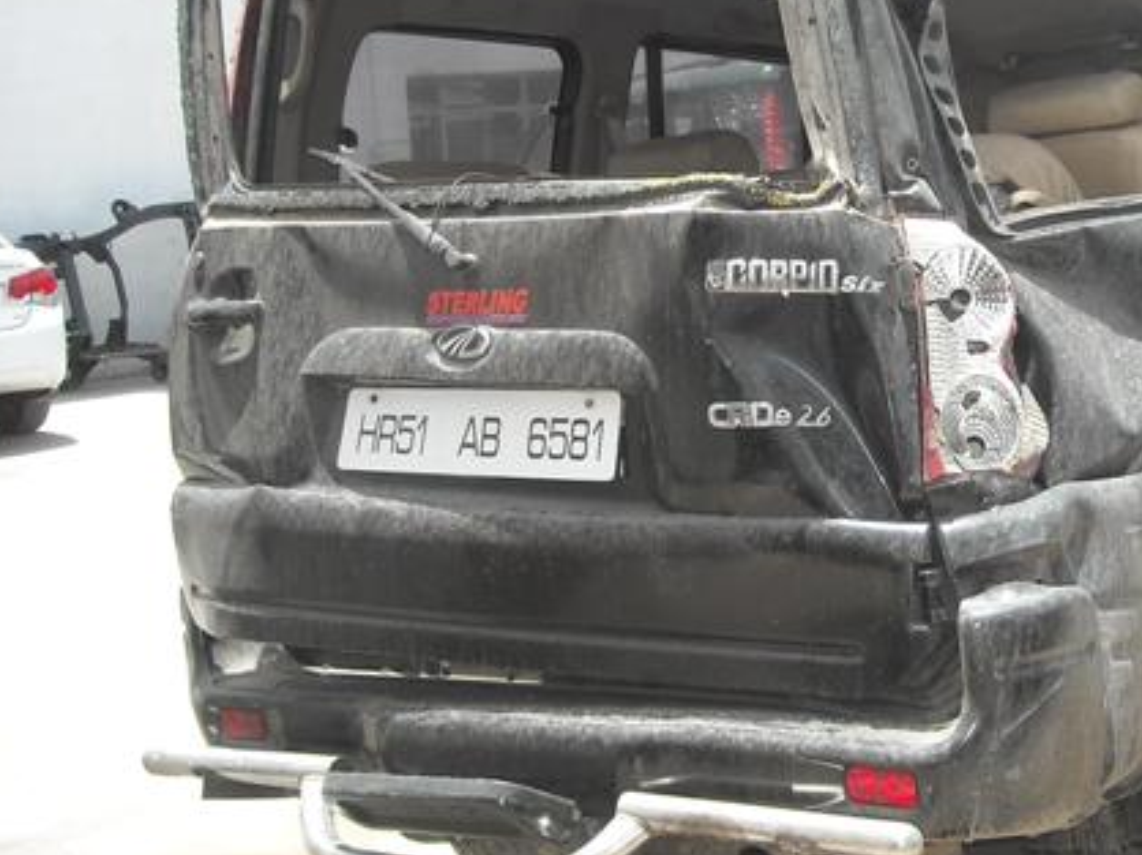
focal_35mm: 67
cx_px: 932
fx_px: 2209
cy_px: 347
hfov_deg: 28.3
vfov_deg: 21.9
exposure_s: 1/402
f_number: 2.8
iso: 64
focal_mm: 5.7
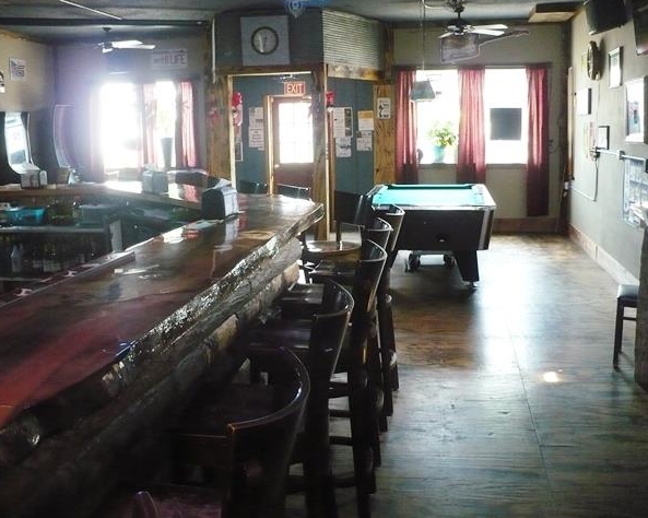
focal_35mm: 39
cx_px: 302
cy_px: 259
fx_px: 748
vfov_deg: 38.2
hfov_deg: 46.8
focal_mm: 6.1
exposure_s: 1/30
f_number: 2.8
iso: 500
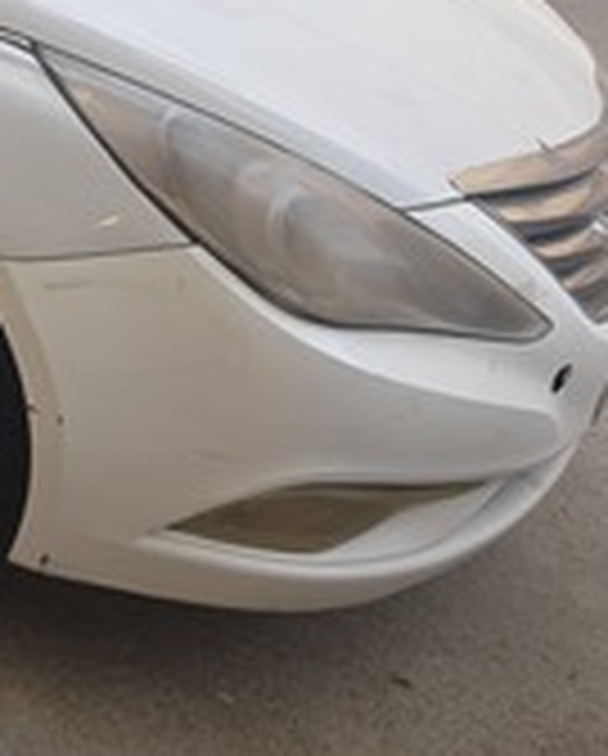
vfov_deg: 30.1
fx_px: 1368
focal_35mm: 61
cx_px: -331
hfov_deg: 20.9
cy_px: 137
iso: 12
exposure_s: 1/122
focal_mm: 6.3
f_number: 1.7
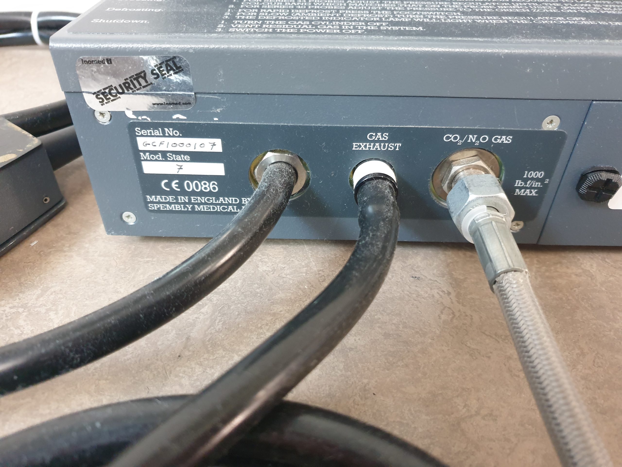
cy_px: 234
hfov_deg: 67.3
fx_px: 467
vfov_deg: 53.1
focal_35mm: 26
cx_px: 311
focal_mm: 4.3
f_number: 1.5
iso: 320
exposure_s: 1/25
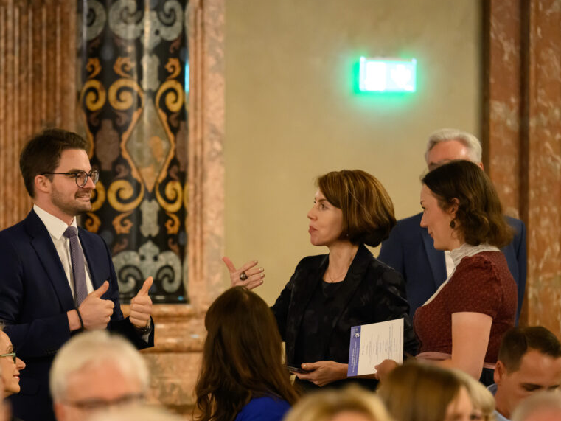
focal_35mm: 206
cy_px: 260
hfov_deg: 9.6
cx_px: 194
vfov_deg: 7.2
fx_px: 3339
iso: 7200
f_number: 2.8
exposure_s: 1/200
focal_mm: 145
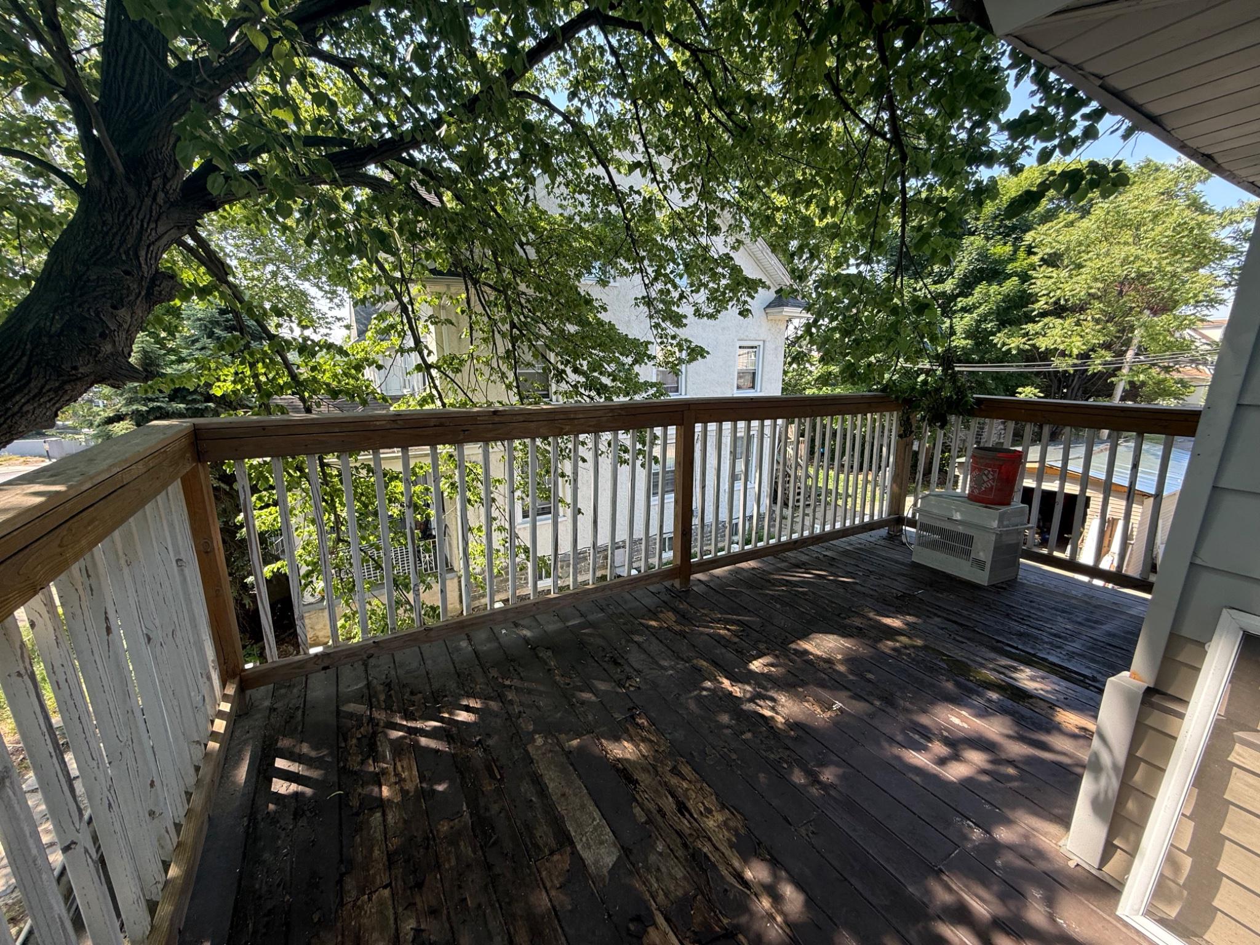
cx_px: 630
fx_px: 510
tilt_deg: -11.6
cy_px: 472
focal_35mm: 14
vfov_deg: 85.7
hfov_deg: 102.1
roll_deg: +1.2
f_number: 2.2
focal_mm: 2.22
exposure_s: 1/189
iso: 50
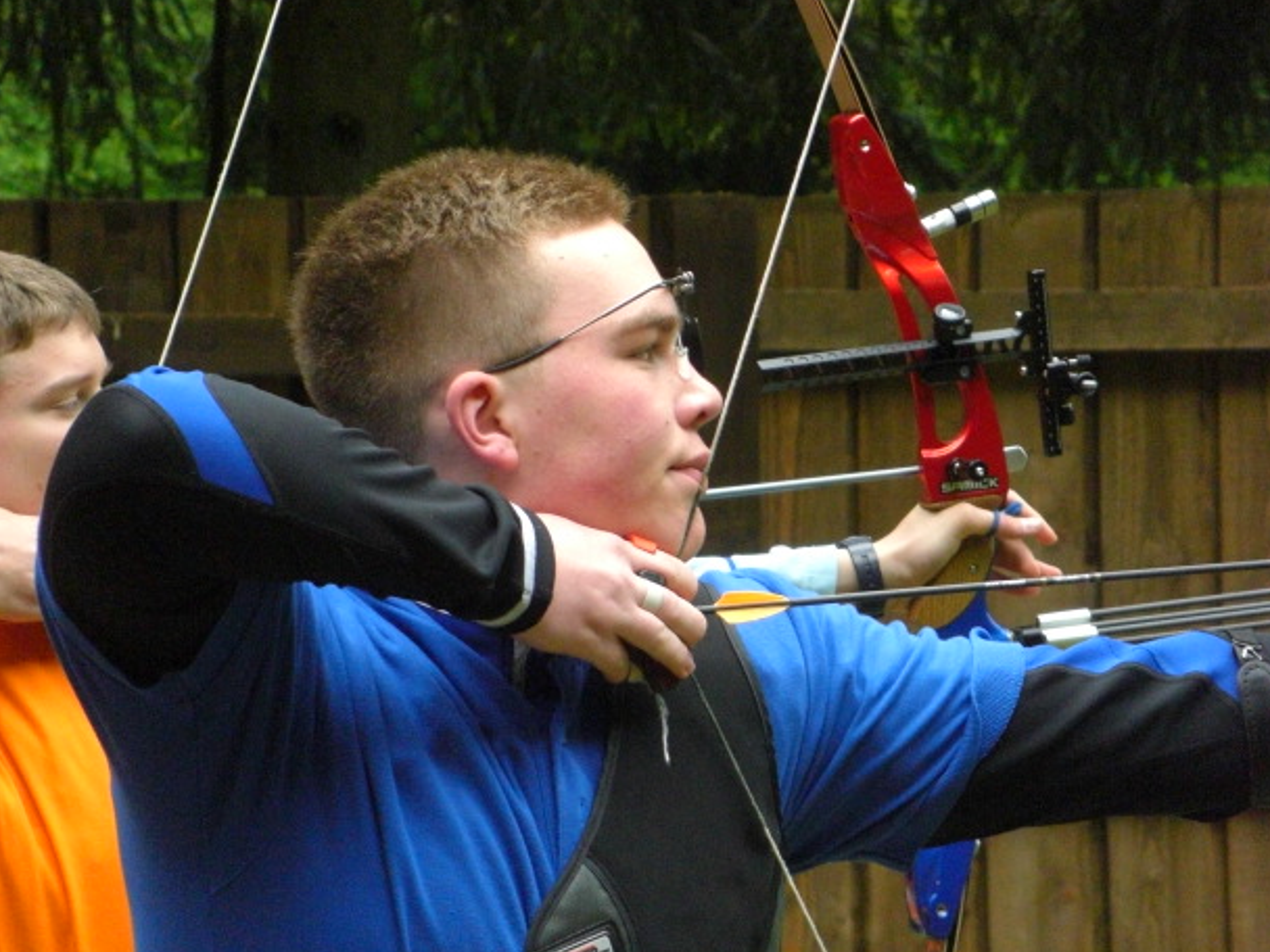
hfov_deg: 7.1
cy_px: 491
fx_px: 10273
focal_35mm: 280
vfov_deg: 5.3
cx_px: 631
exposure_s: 1/250
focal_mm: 44.1
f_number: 5.3
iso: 400
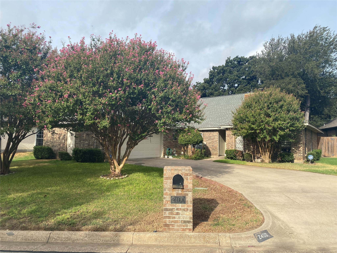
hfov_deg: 67.3
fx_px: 253
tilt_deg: +4.0
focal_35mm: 26
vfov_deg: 53.1
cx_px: 168
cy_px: 126
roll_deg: +0.0
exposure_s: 1/2358
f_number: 1.8
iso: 32
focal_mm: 4.25
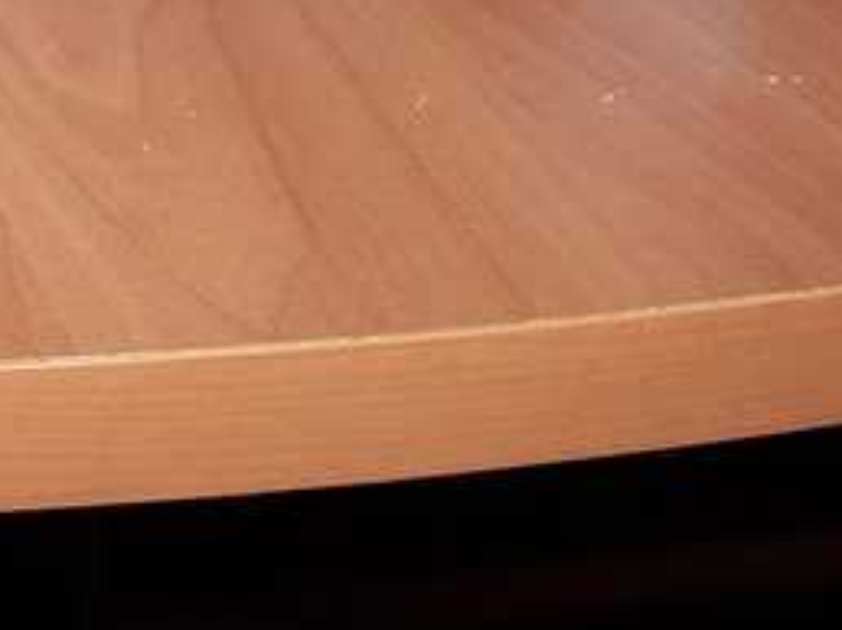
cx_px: -13
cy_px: -202
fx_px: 2868
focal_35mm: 118
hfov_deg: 16.3
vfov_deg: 12.1
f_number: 2.8
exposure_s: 1/60
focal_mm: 6.3
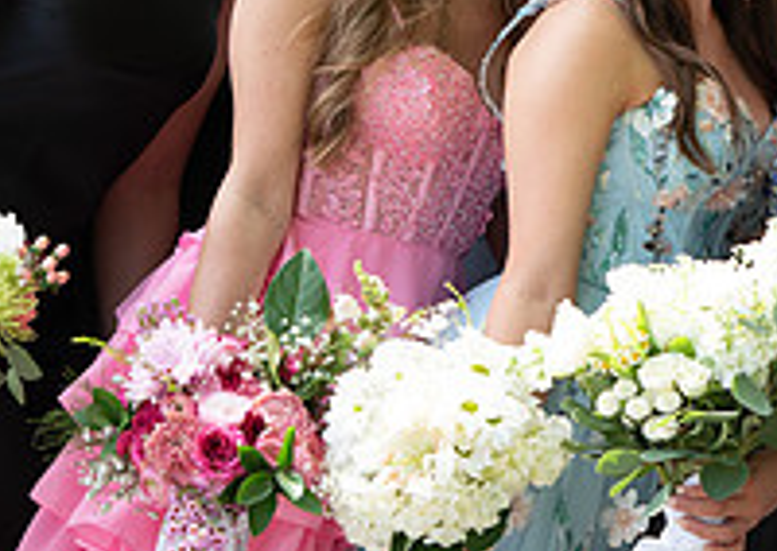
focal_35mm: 387
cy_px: 16
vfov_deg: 3.7
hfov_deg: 5.2
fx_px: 8523
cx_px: 578
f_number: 2.8
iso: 100
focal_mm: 116
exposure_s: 1/400
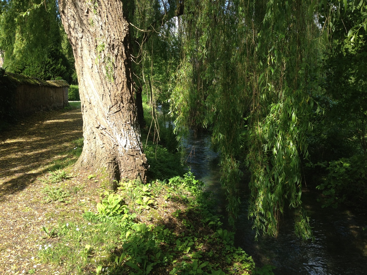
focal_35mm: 35
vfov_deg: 40.7
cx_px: 184
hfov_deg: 52.6
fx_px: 371
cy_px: 138
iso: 50
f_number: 2.4
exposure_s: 1/449
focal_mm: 4.28
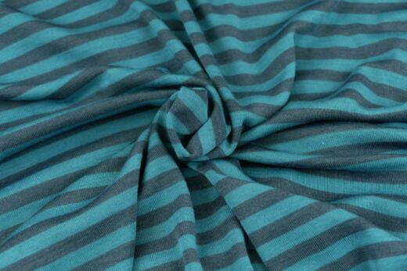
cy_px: 136
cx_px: 204
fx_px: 984
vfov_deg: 15.7
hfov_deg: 23.4
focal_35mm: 87
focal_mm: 31.83
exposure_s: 1/80
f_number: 3.8
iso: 400
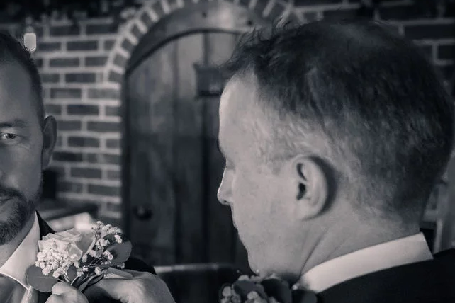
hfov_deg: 29.4
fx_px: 847
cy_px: 181
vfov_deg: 20.3
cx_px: 95
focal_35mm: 67
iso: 4000
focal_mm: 28
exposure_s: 1/200
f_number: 2.8
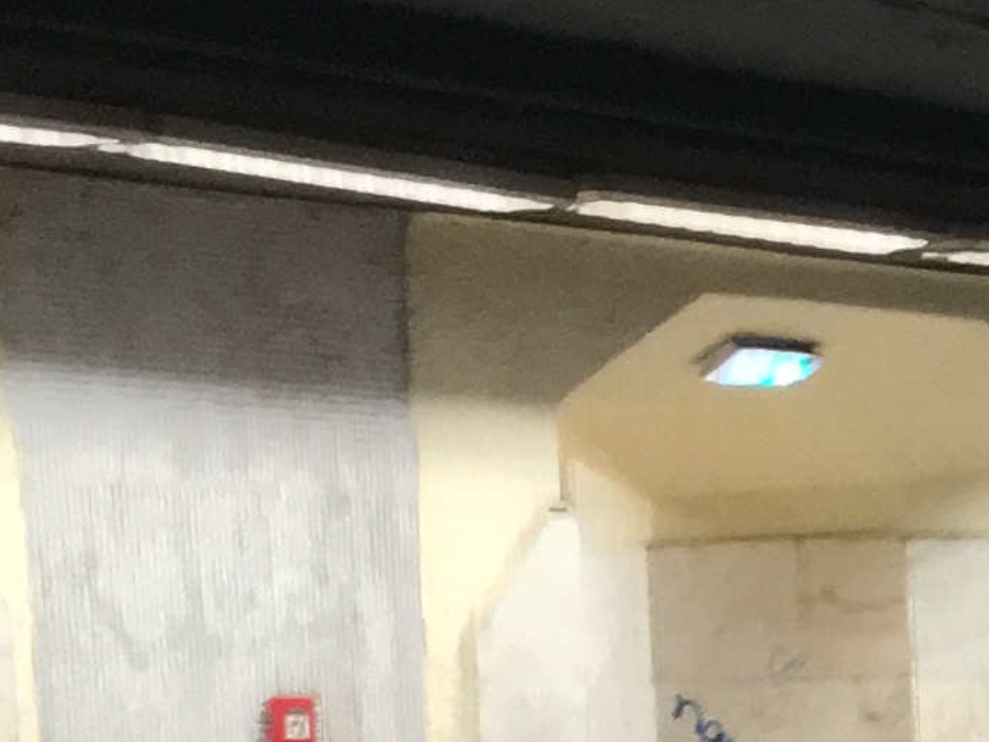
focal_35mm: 170
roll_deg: +0.4
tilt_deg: -5.5
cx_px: 1768
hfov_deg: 10.9
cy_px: 1263
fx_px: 4857
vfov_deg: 8.5
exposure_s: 1/20
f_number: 2.2
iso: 200
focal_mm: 4.15
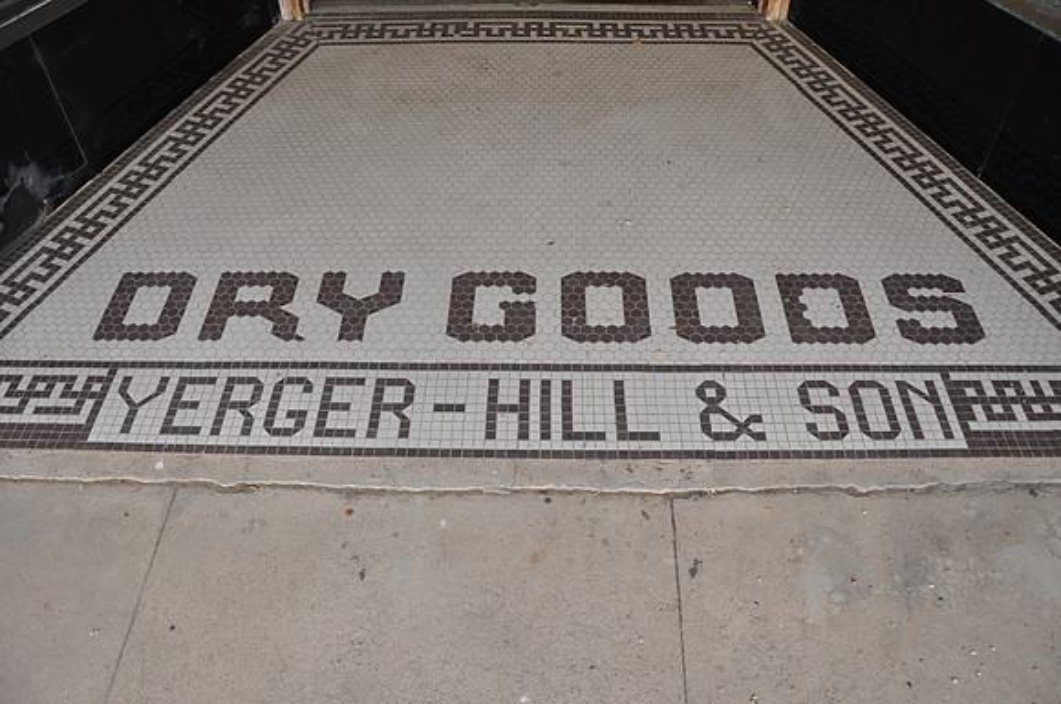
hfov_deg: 67.5
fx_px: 795
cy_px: 352
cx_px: 530
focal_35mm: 27
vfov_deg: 47.8
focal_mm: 18
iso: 360
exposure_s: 1/30
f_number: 5.6
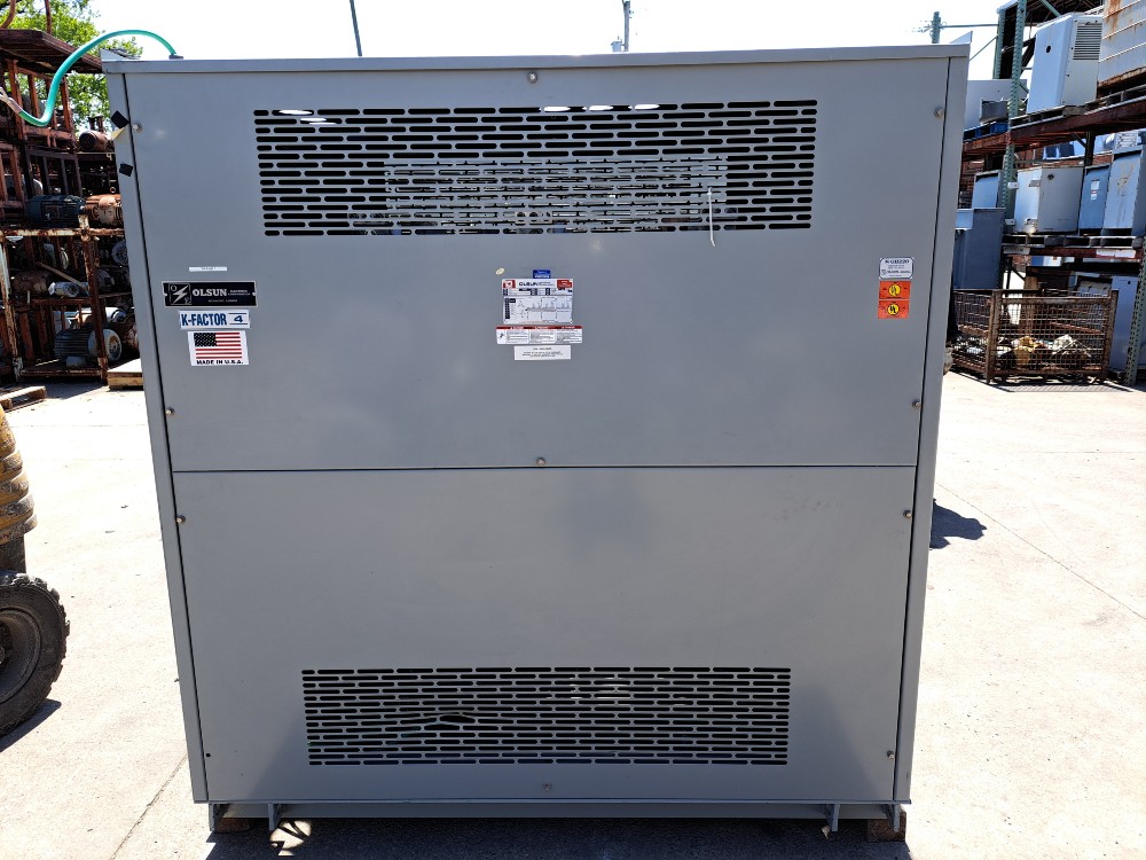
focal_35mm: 24
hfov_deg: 71.6
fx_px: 795
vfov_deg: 56.8
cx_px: 573
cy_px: 430
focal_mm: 5.23
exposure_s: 1/350
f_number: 1.8
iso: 50
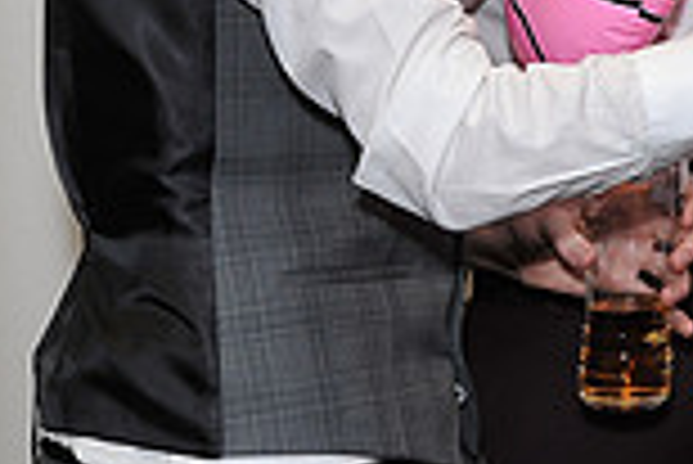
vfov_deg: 8.6
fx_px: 3044
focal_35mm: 158
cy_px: -50
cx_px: 1278
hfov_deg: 11.9
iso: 800
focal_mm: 42
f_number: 6.3
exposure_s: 1/60
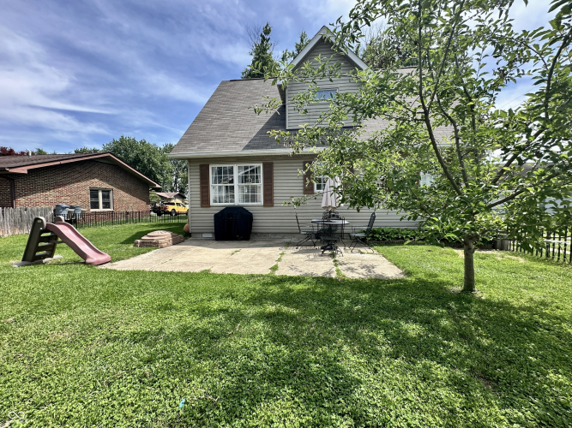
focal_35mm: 14
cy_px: 214
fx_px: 231
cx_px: 286
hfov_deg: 102.1
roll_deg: +1.2
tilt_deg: -2.2
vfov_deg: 85.7
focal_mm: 2.22
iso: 50
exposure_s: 1/888
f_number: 2.2
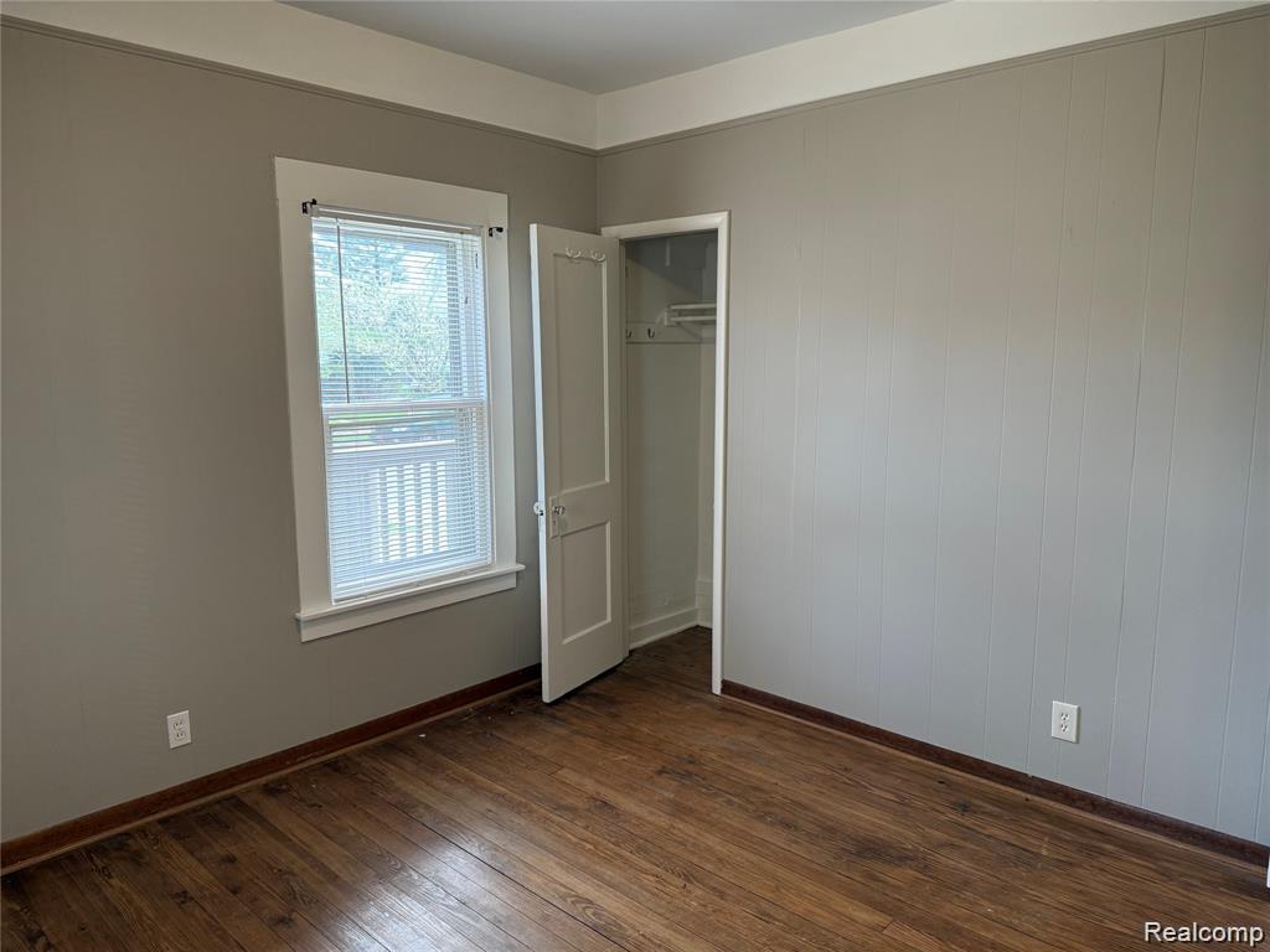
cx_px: 635
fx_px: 881
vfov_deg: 56.8
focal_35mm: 24
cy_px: 476
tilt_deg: -7.6
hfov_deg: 71.6
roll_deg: -0.1
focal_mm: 6.76
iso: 160
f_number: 1.78
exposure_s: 1/120
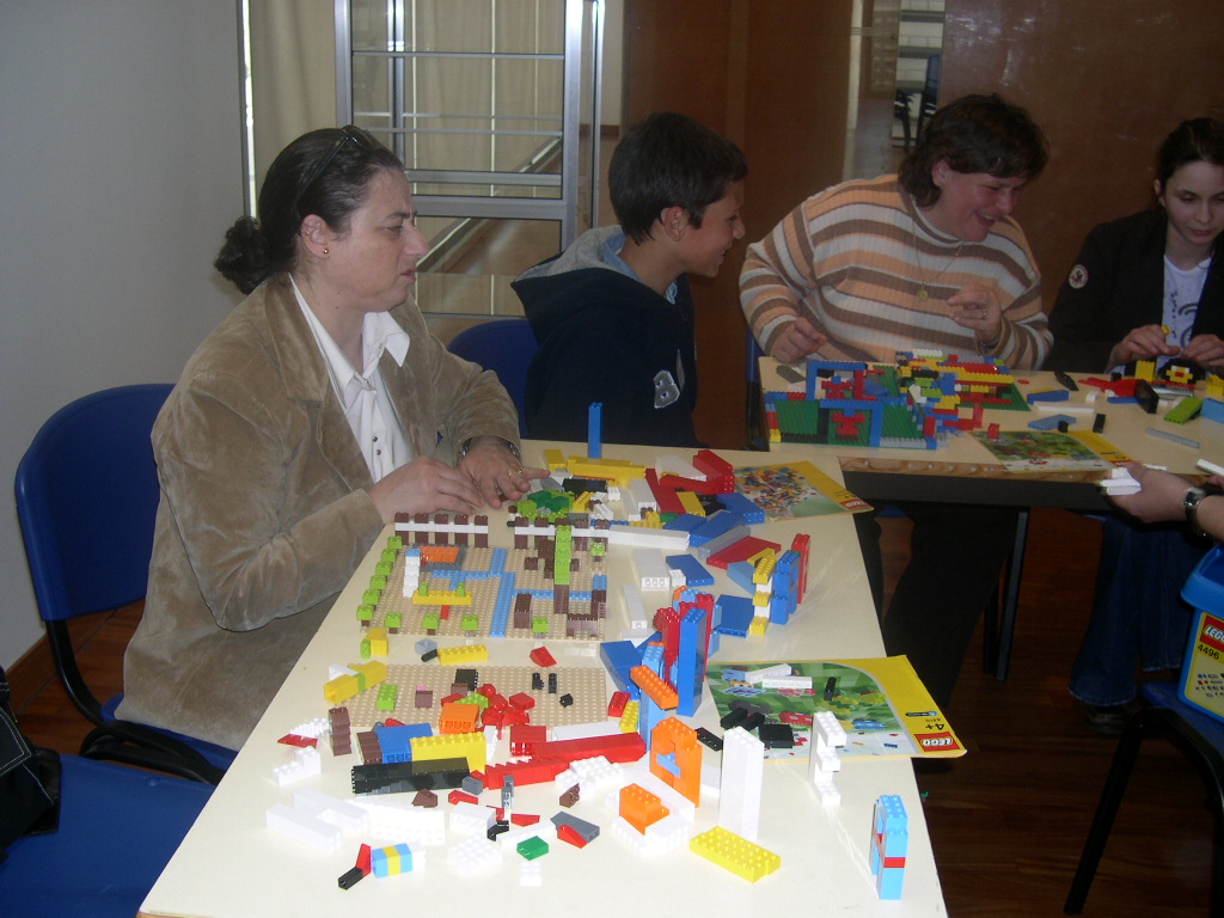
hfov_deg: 49.0
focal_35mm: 38
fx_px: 1344
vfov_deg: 37.7
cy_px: 459
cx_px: 612
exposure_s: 1/60
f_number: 2.8
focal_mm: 8
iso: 100
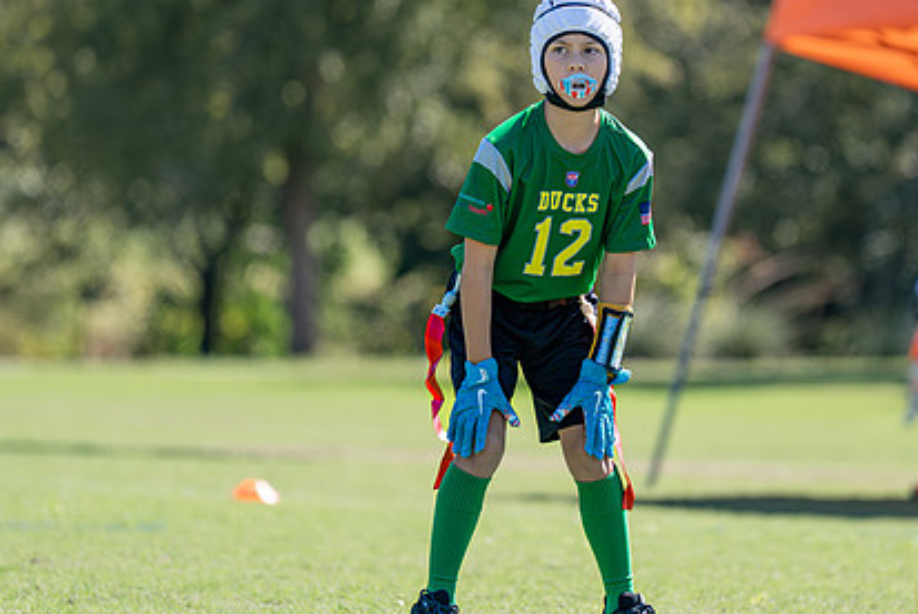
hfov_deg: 5.2
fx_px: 10105
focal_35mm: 396
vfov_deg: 3.5
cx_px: 544
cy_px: 223
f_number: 2.8
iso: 200
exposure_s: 1/2000
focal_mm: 200
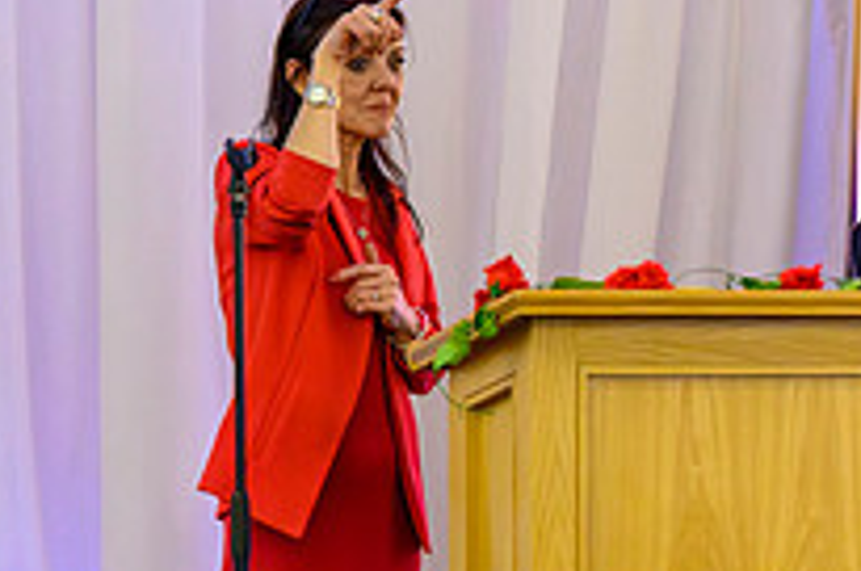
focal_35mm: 215
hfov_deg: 9.4
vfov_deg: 6.4
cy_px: 269
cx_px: 1058
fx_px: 5134
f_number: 2.8
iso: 12800
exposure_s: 1/200
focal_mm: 75
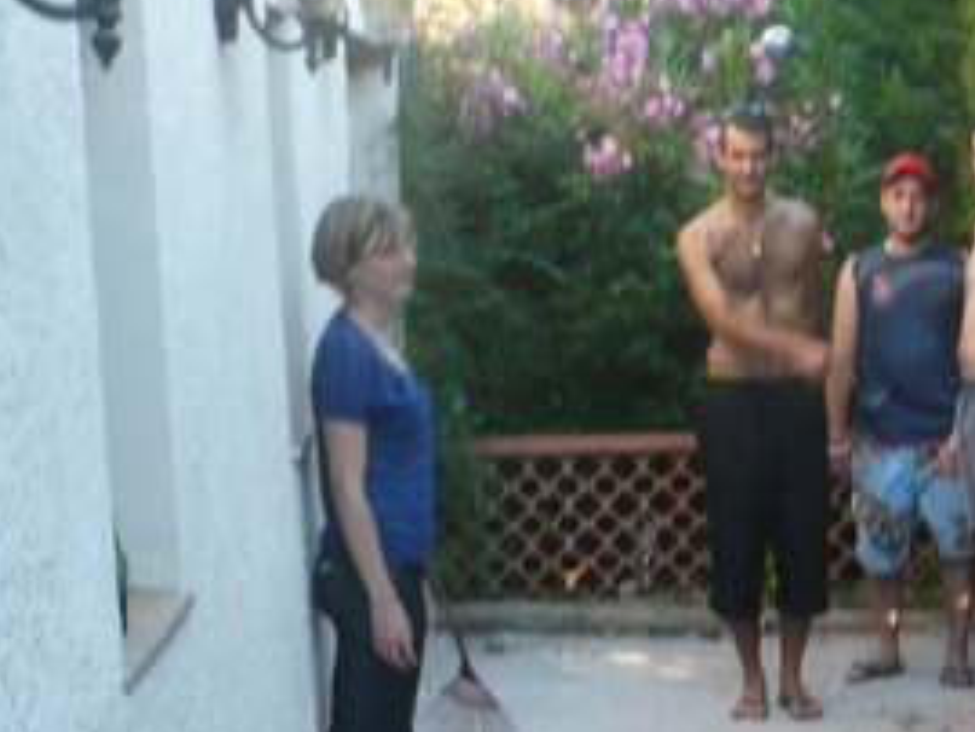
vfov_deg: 13.6
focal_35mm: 104
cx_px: 997
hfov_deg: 18.4
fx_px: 2931
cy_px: 1029
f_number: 2.8
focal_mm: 5.8
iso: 100
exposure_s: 1/60
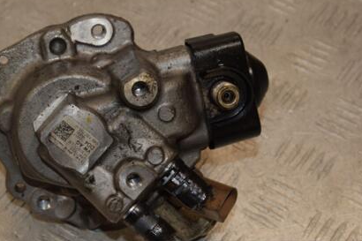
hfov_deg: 20.6
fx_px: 992
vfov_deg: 13.8
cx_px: 122
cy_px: 137
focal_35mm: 99
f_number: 7.1
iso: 800
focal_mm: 45
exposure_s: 1/200
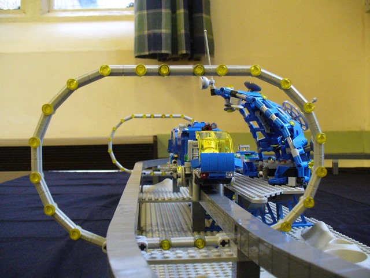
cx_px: 185
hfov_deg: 50.1
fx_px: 395
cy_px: 139
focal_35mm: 37
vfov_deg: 38.7
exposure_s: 1/30
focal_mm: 6.1
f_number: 2.8
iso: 400
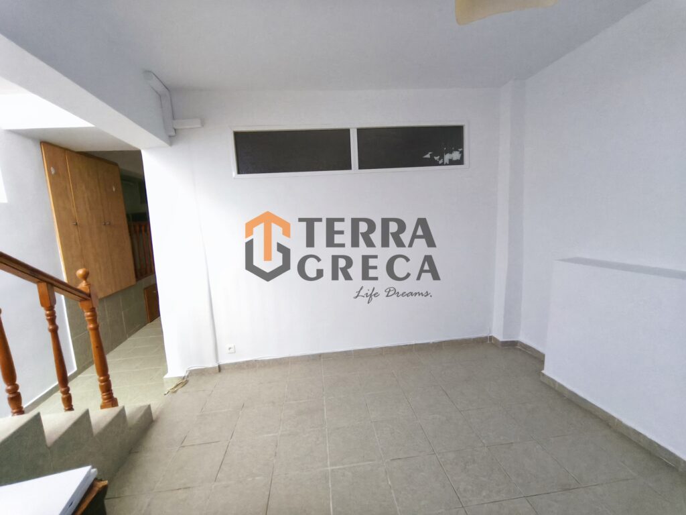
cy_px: 258
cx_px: 343
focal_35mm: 15
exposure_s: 1/25
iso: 640
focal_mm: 1.91
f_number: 2.2
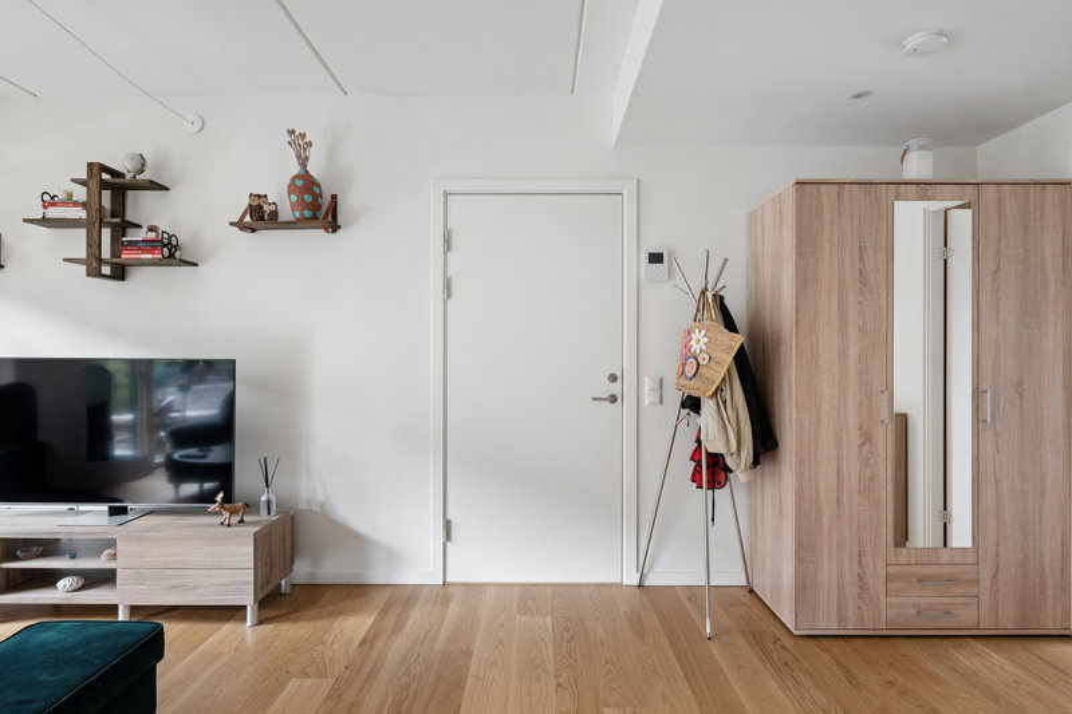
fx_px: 566
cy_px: 357
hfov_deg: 86.9
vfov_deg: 64.5
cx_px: 536
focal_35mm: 19
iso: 200
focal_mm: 19
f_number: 9
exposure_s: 1/5
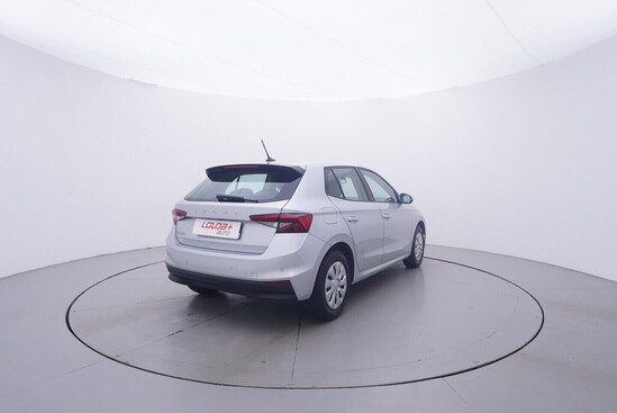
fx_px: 386
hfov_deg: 77.3
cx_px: 308
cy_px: 206
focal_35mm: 22
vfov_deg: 56.2
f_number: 5
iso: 200
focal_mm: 15
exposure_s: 1/80
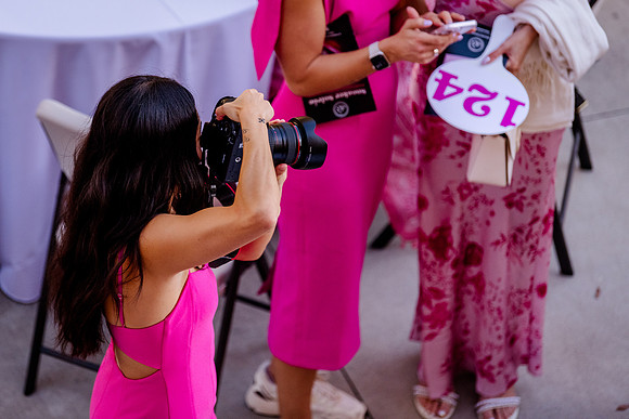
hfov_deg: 9.7
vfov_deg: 6.5
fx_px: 3704
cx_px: 237
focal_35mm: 212
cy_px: 158
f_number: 2.8
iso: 1000
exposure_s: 1/1250
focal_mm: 170
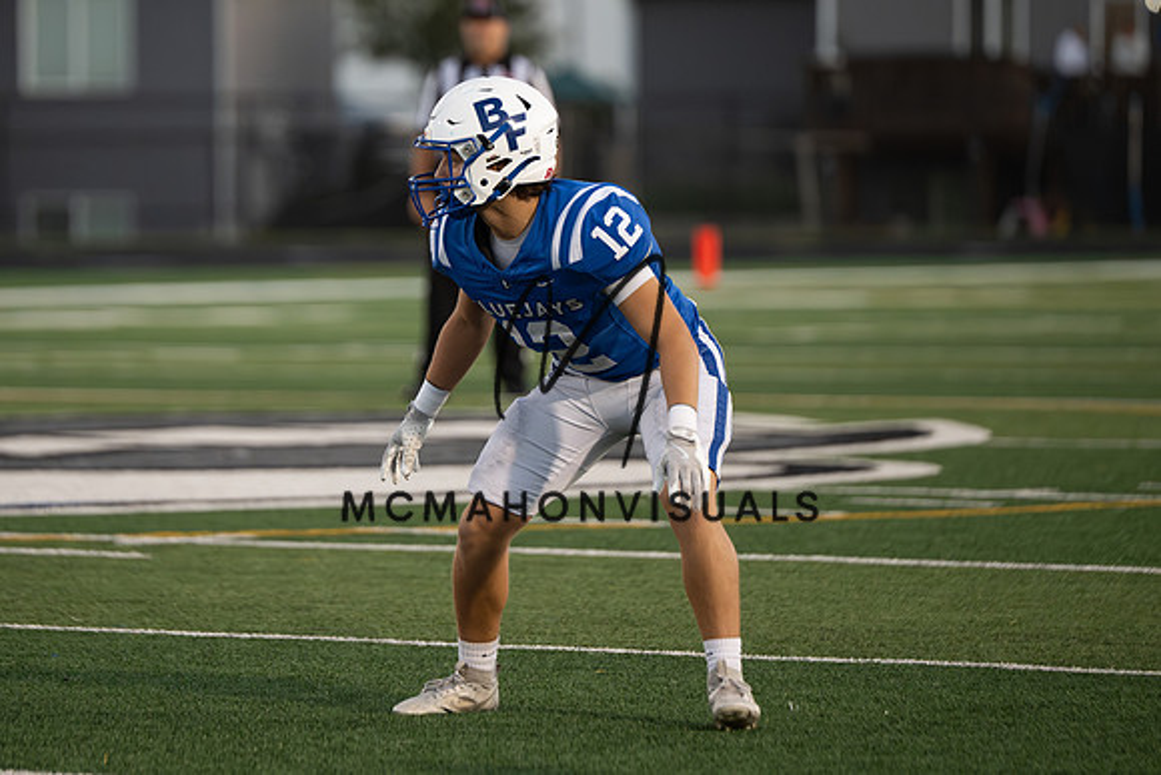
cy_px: 321
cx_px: 458
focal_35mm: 328
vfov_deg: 4.2
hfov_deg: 6.3
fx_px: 10564
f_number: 2.8
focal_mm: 200
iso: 1250
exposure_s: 1/1600
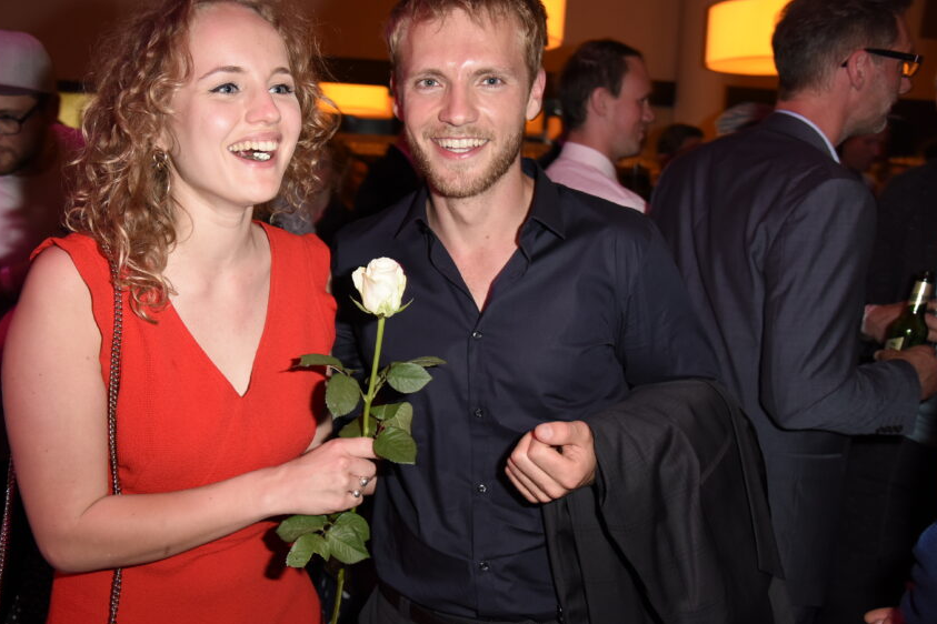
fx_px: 885
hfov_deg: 55.4
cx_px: 377
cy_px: 299
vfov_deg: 38.9
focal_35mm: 34
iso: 1250
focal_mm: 28
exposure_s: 1/50
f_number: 5
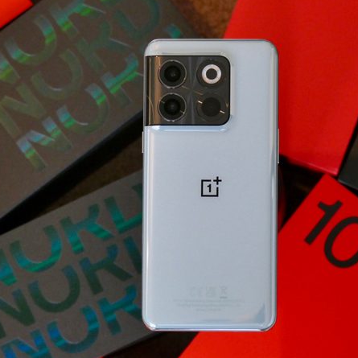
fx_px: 2574
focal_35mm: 220
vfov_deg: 8.0
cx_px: 200
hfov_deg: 8.0
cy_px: 186
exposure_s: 1/100
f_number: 4
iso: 1600
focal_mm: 58.01
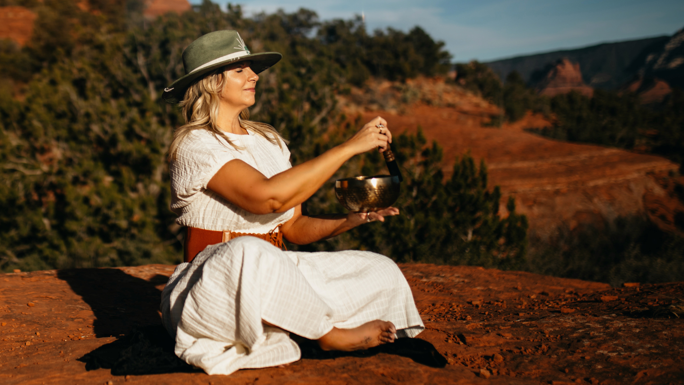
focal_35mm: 49
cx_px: 274
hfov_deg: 41.9
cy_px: 97
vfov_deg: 24.2
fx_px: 889
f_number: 1.6
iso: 40
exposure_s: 1/5000
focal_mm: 35
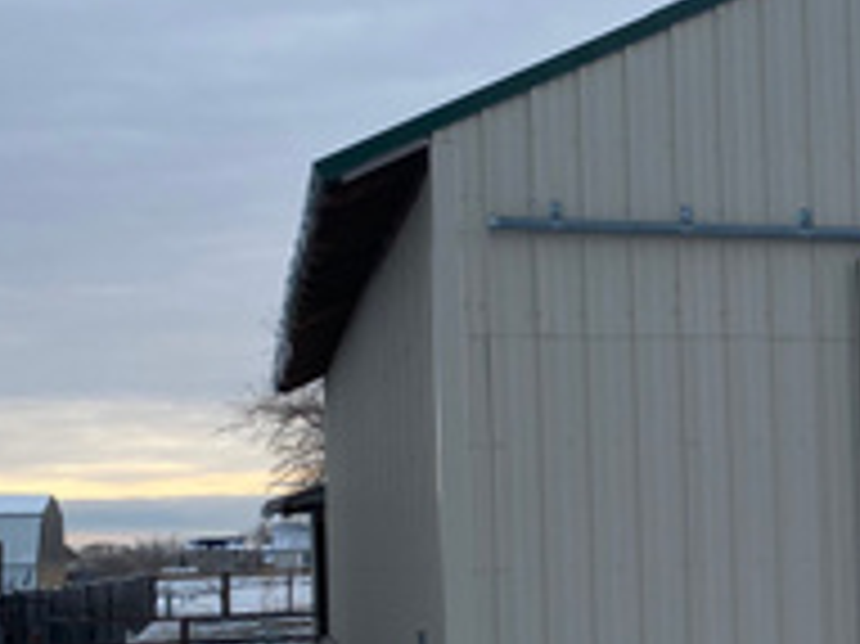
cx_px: 1144
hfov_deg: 20.4
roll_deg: +1.7
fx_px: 2160
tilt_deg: +1.6
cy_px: 491
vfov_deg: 16.9
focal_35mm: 87
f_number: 1.8
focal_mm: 4.25
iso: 40
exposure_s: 1/122
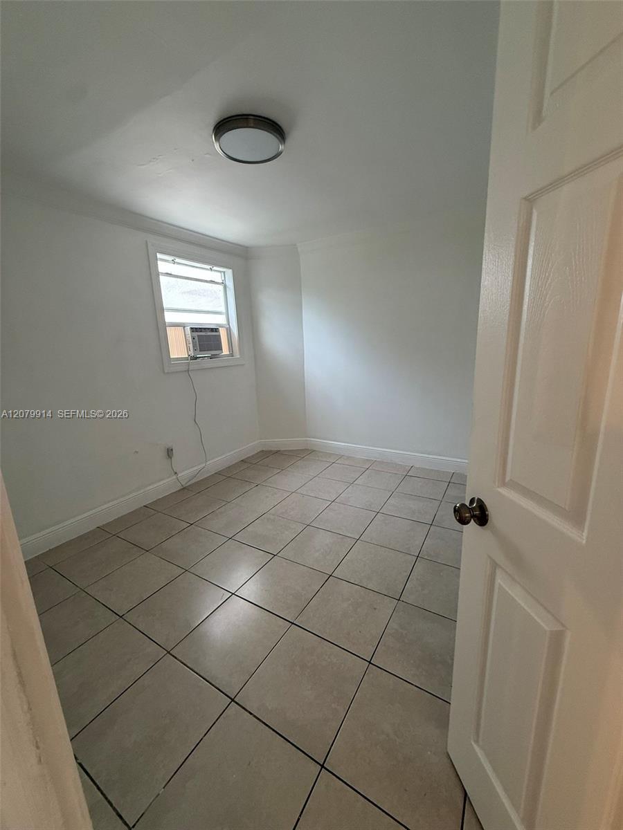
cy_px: 415
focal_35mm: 14
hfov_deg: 85.7
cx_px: 312
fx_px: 336
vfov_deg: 102.1
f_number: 2.2
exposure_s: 1/120
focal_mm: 2.22
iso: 250
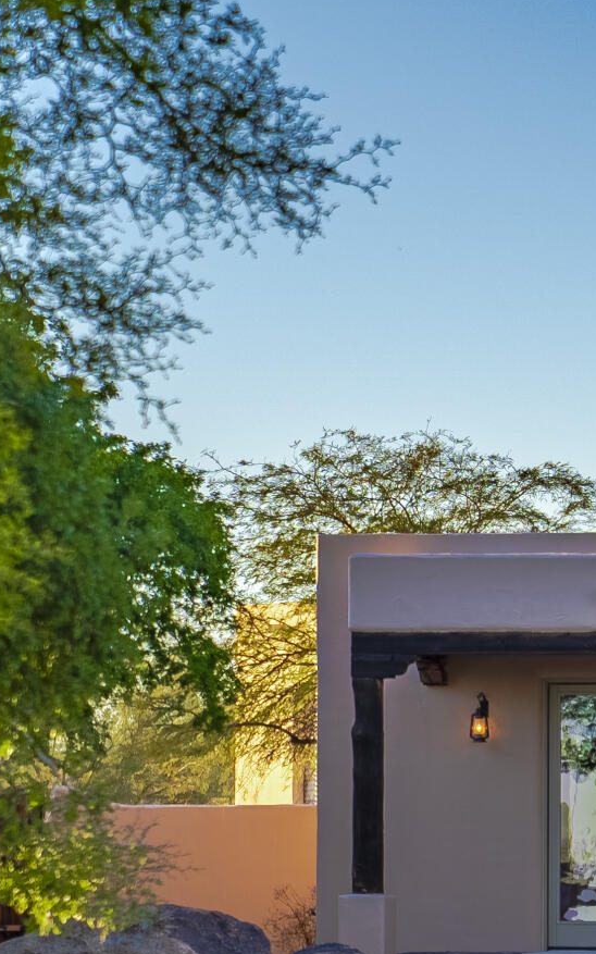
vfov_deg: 8.6
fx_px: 6342
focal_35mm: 244
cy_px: 785
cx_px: 1066
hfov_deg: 5.3
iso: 100
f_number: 4
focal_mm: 70
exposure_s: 1/8000
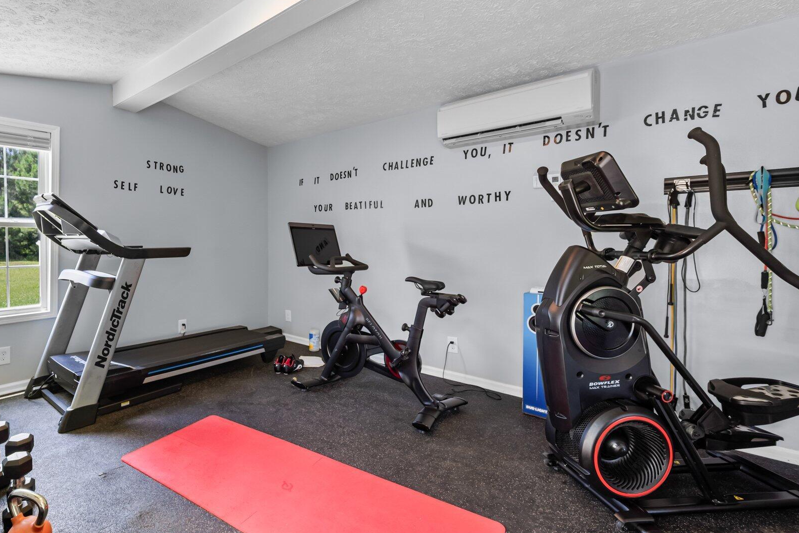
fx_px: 399
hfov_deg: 88.5
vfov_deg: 67.3
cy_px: 247
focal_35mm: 18
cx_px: 307
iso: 640
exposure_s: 1/6
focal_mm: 14
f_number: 7.1
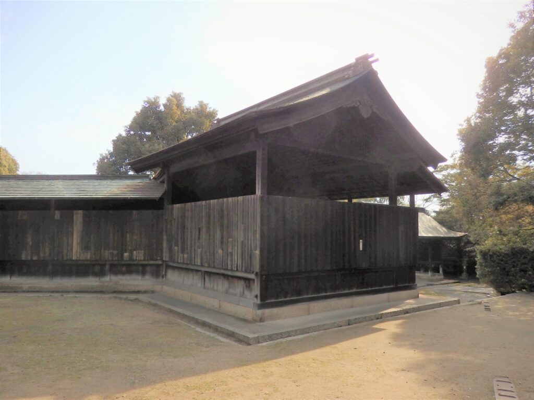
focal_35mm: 25
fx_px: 386
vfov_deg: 54.9
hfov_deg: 69.4
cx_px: 267
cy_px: 200
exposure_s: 1/160
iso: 125
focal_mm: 4.5
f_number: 8.7
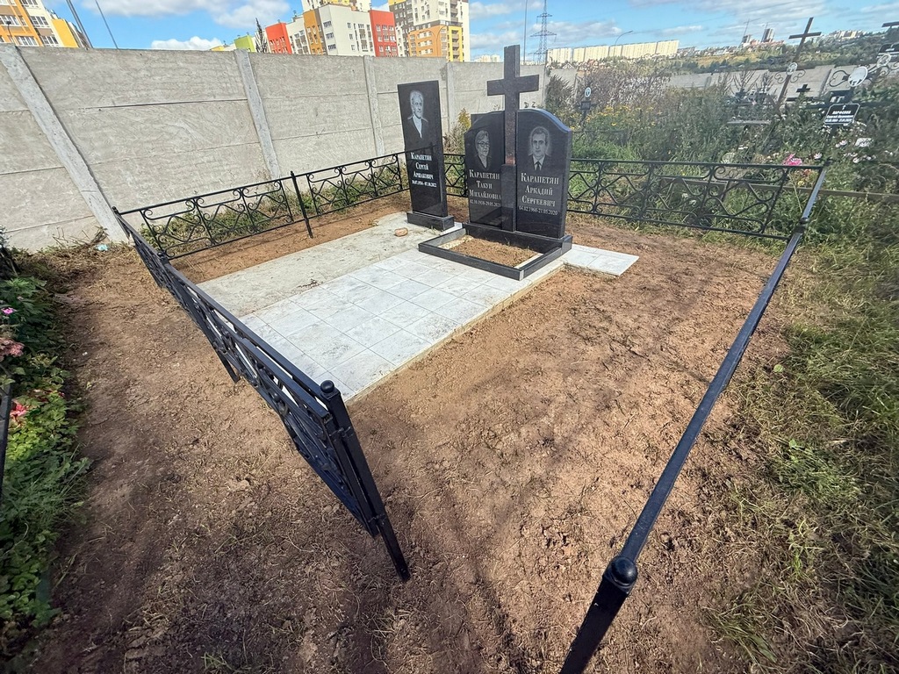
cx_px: 450
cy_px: 337
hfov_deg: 102.1
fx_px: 364
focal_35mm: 14
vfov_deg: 85.7
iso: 50
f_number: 2.2
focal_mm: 2.22
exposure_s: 1/864
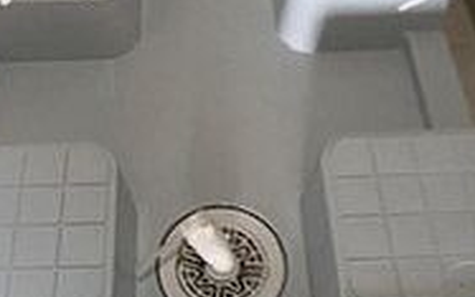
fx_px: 1230
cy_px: -48
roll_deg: +2.1
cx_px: 165
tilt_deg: -43.5
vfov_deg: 13.4
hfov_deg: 21.8
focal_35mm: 95
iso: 40
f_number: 1.8
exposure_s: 1/24
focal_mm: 4
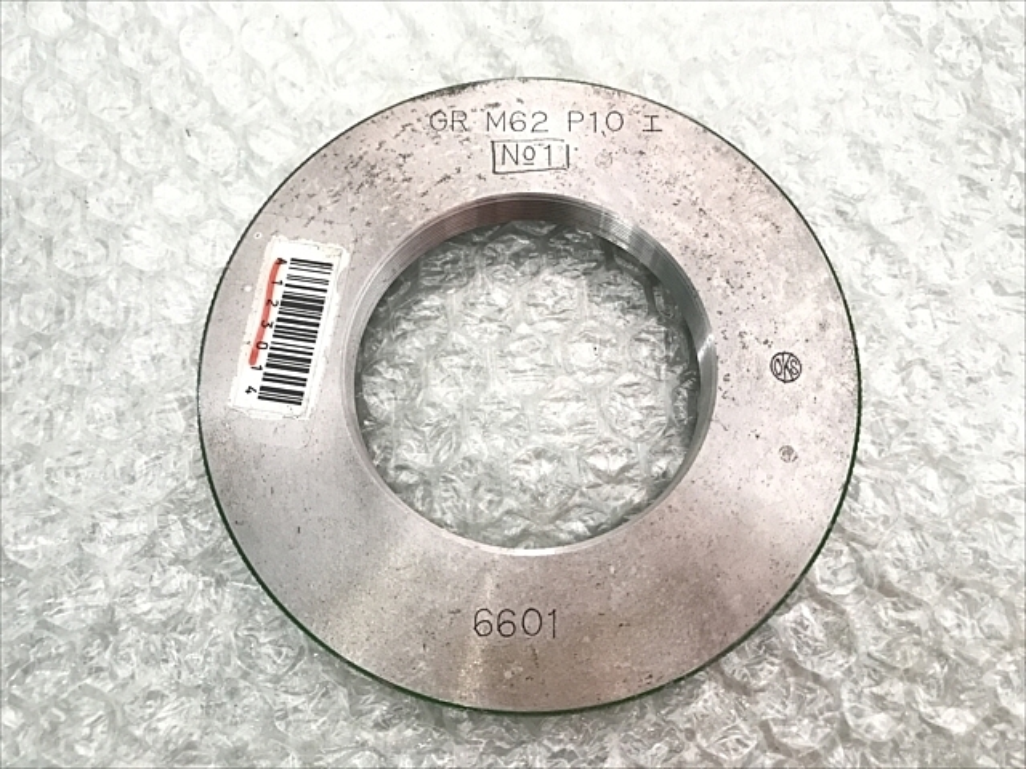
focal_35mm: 28
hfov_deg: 63.4
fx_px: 830
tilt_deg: -74.2
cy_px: 384
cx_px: 513
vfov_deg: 49.7
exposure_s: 1/30
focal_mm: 3.99
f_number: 1.8
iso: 40
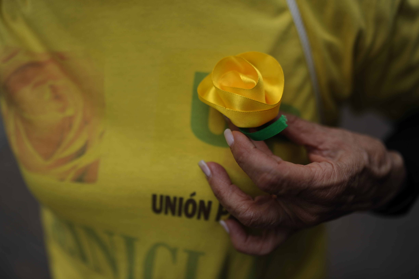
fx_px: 407
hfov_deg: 54.5
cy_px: 140
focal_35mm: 35
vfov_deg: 37.8
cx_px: 210
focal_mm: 35
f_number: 1.8
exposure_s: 1/4000
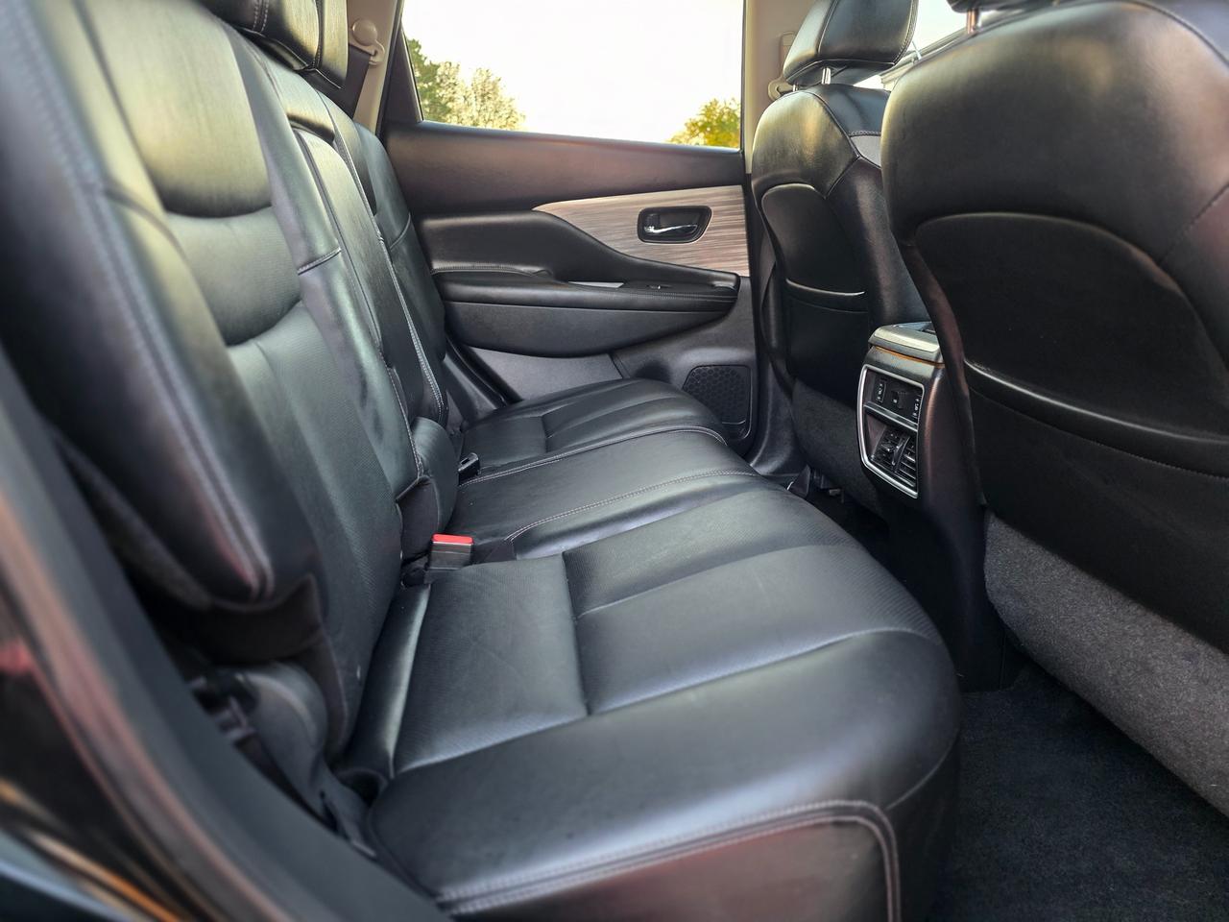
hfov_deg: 73.9
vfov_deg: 58.9
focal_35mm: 23
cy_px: 461
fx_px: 817
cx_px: 614
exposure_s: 1/120
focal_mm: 6.25
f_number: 1.7
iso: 800
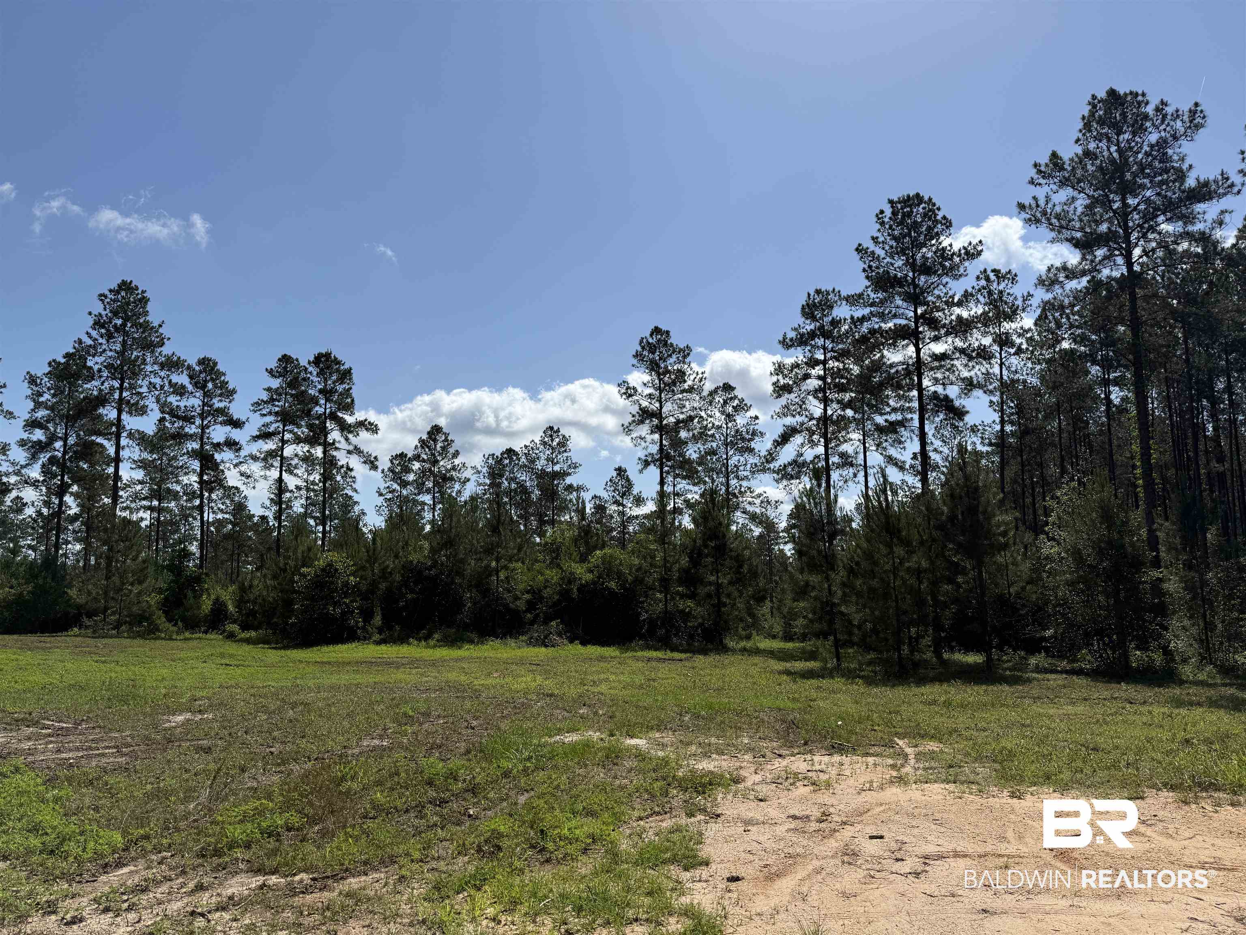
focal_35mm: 24
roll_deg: +1.2
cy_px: 468
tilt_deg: +8.9
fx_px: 864
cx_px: 623
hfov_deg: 71.6
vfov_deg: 56.8
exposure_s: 1/10309
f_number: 1.78
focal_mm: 6.76
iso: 80
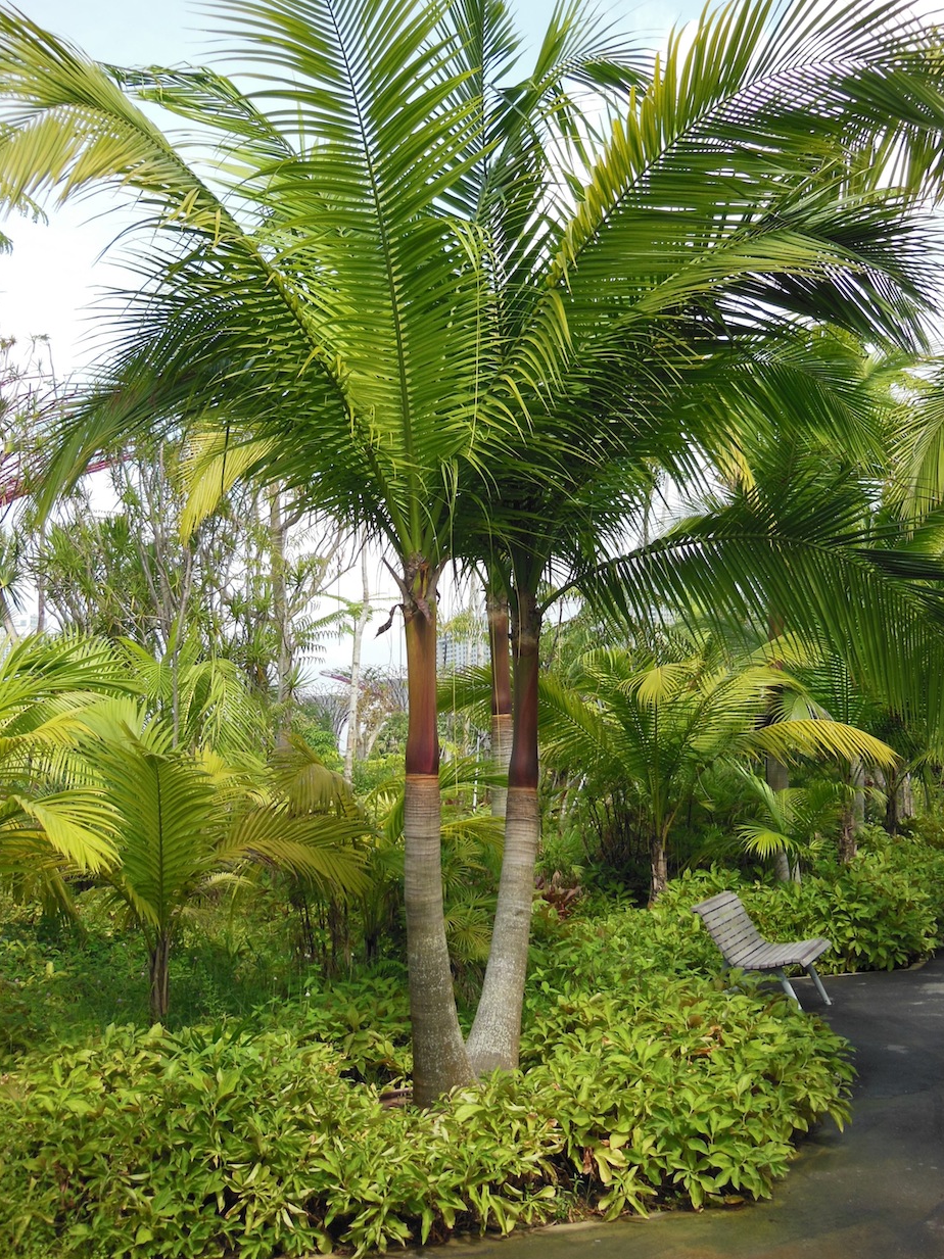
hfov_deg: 31.5
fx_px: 1673
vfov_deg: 41.2
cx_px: 480
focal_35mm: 46
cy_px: 627
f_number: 4.4
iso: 125
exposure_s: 1/320
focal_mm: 8
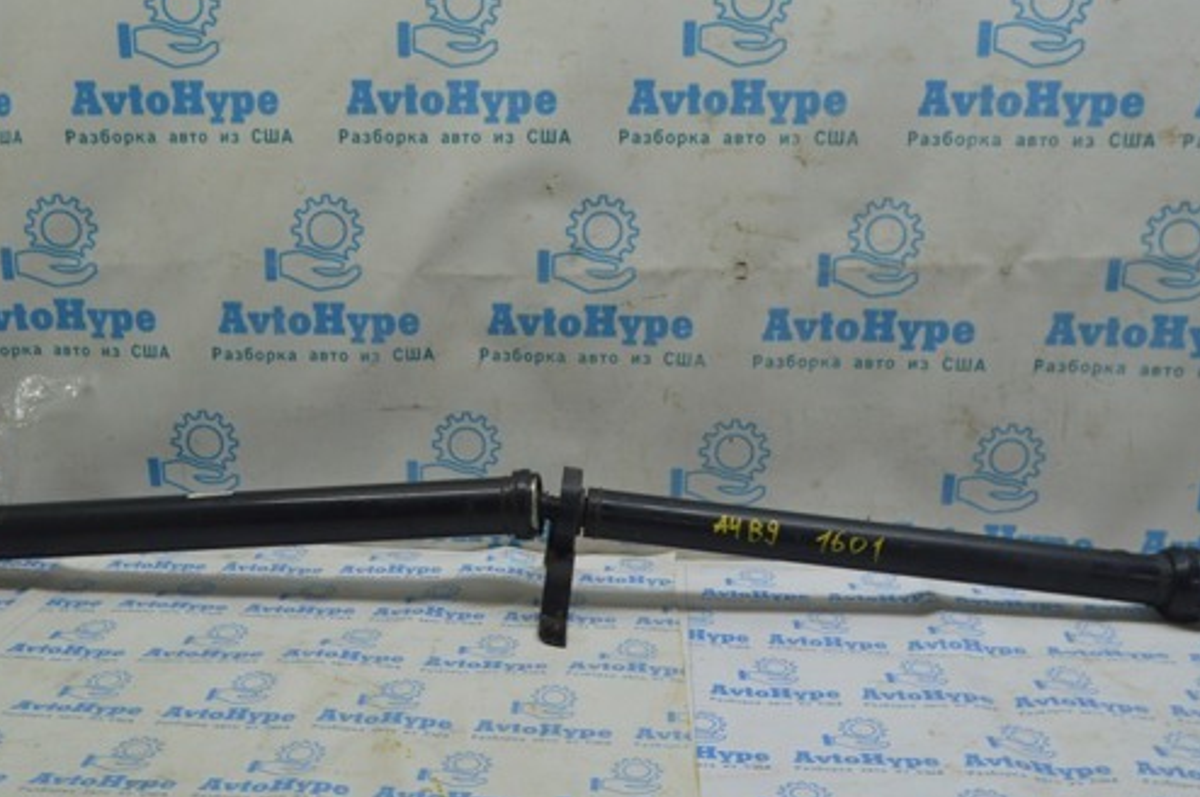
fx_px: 1165
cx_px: 527
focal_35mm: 35
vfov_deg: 37.7
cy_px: 380
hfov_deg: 54.3
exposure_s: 1/40
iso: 400
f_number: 5.6
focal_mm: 18
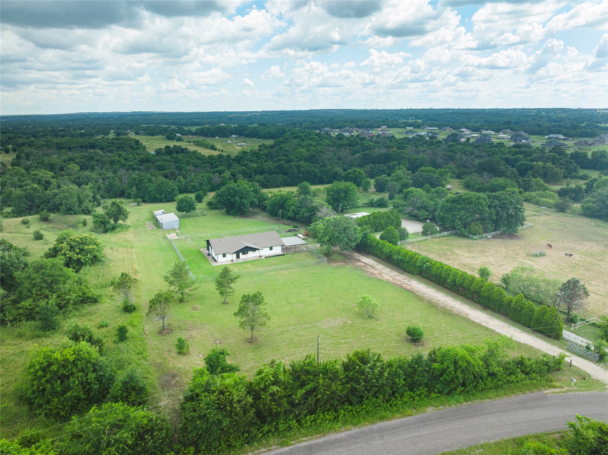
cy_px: 228
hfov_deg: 71.6
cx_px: 304
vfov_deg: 56.8
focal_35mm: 24
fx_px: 421
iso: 100
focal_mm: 12.29
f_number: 7.1
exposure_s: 1/200
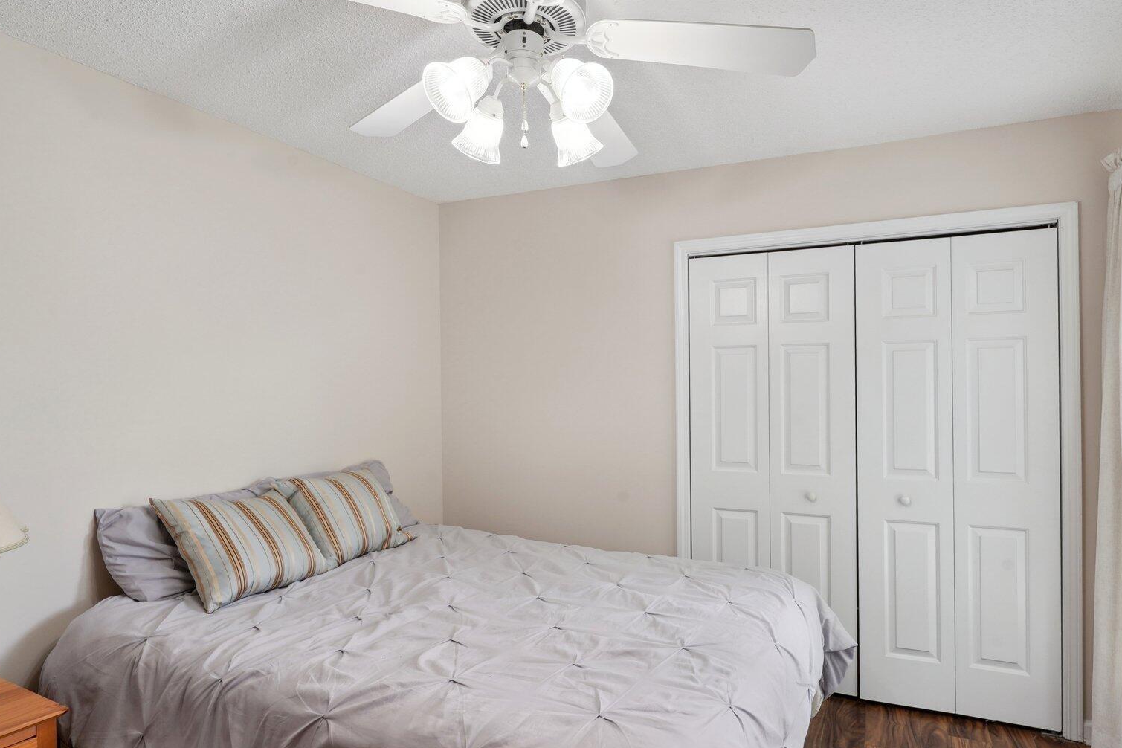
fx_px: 592
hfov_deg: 86.6
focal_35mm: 19
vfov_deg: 64.3
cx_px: 619
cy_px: 424
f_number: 11
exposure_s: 1/13
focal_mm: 14
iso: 400
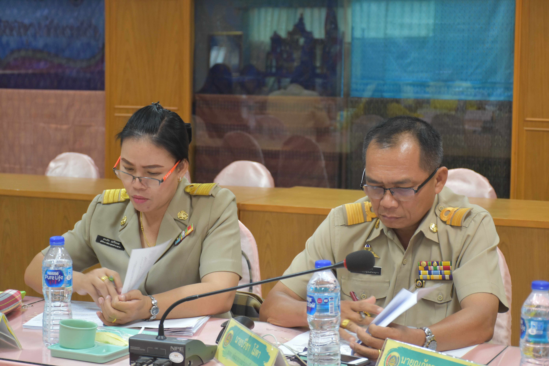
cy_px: 183
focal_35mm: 78
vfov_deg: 17.5
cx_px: 274
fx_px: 1189
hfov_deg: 26.0
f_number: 4.8
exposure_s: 1/60
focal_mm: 52
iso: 1250
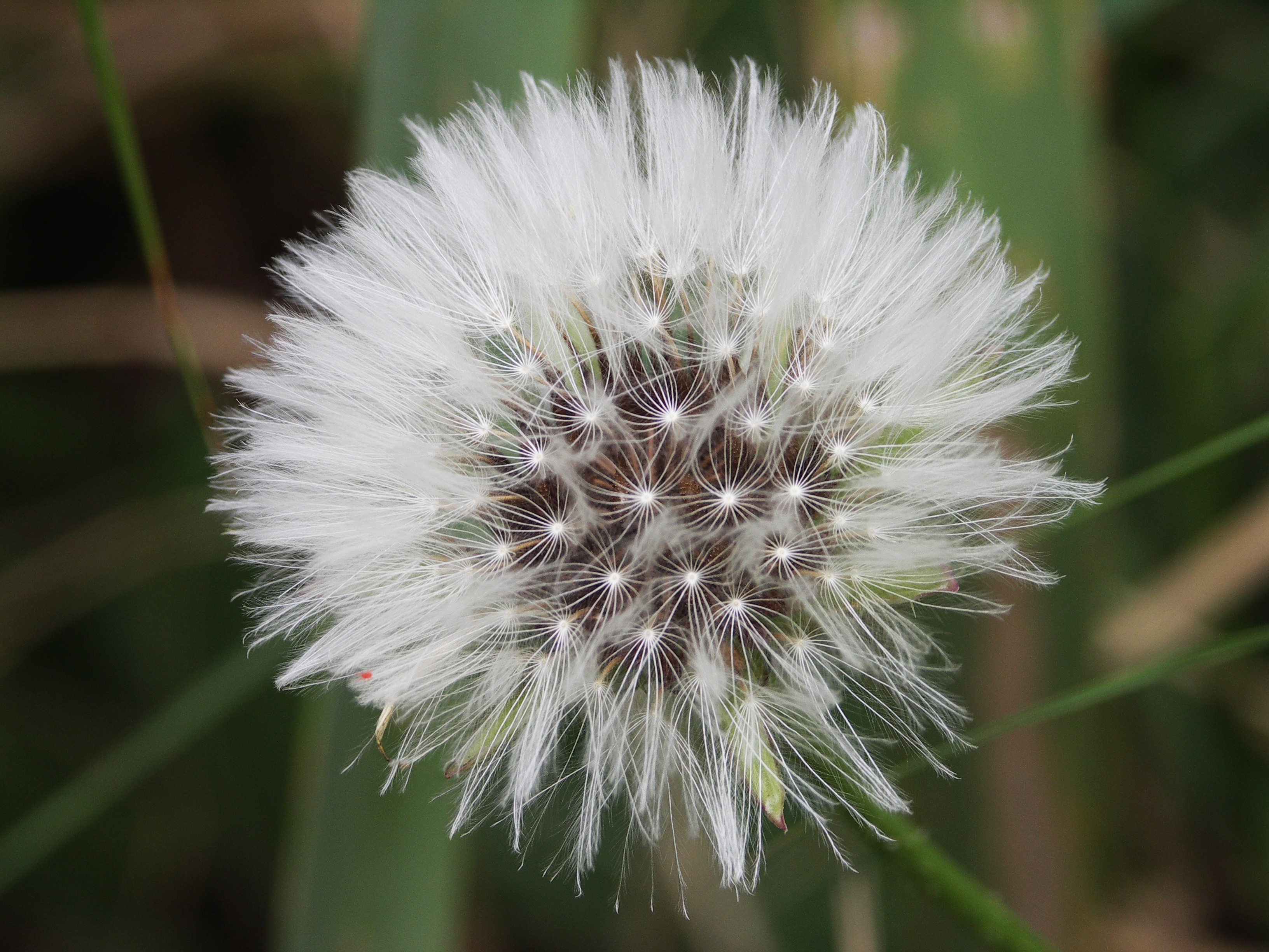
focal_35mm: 200
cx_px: 634
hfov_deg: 9.9
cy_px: 476
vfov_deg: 7.4
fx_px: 7332
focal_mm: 50.8
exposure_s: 1/60
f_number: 5
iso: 100
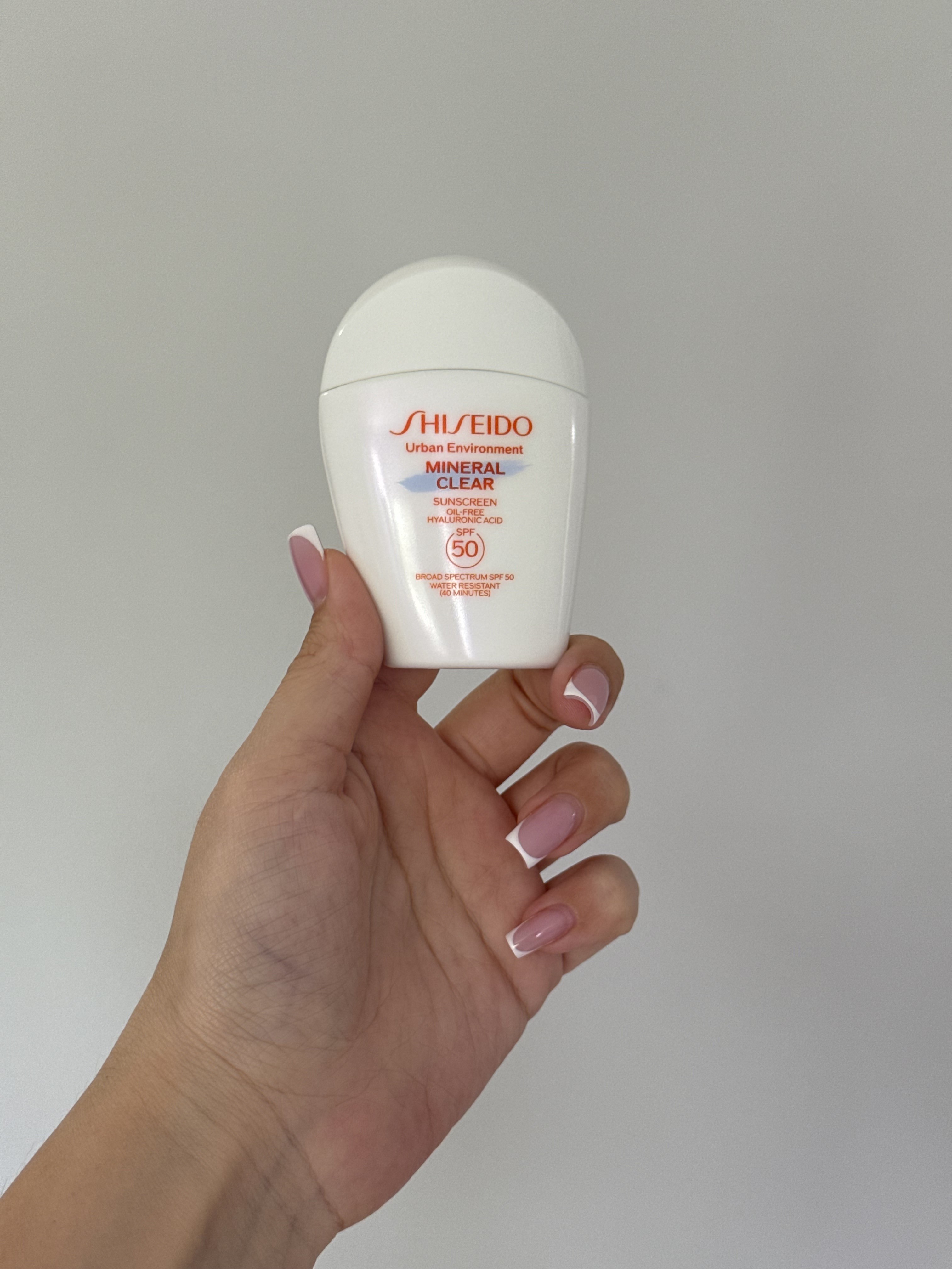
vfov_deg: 39.7
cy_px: 634
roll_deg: +0.0
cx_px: 476
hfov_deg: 30.3
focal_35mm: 48
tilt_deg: -9.9
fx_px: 1760
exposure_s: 1/60
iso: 80
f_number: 1.78
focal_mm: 6.76
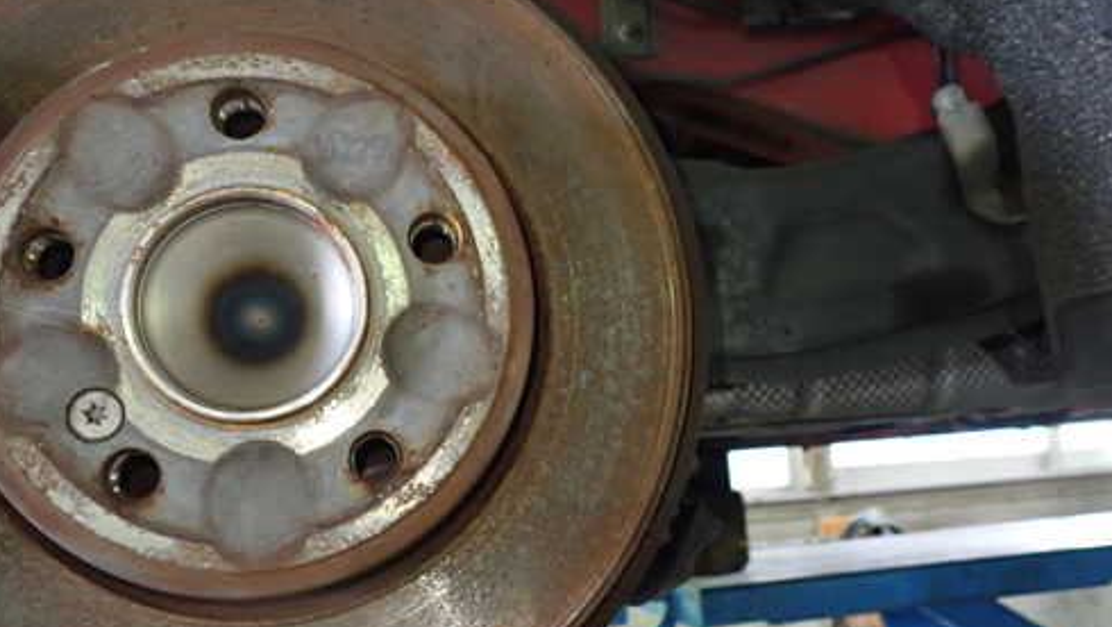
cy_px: 336
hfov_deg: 50.4
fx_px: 1180
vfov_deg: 29.7
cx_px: 595
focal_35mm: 40
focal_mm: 5.4
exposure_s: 1/30
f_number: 2.3
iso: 640
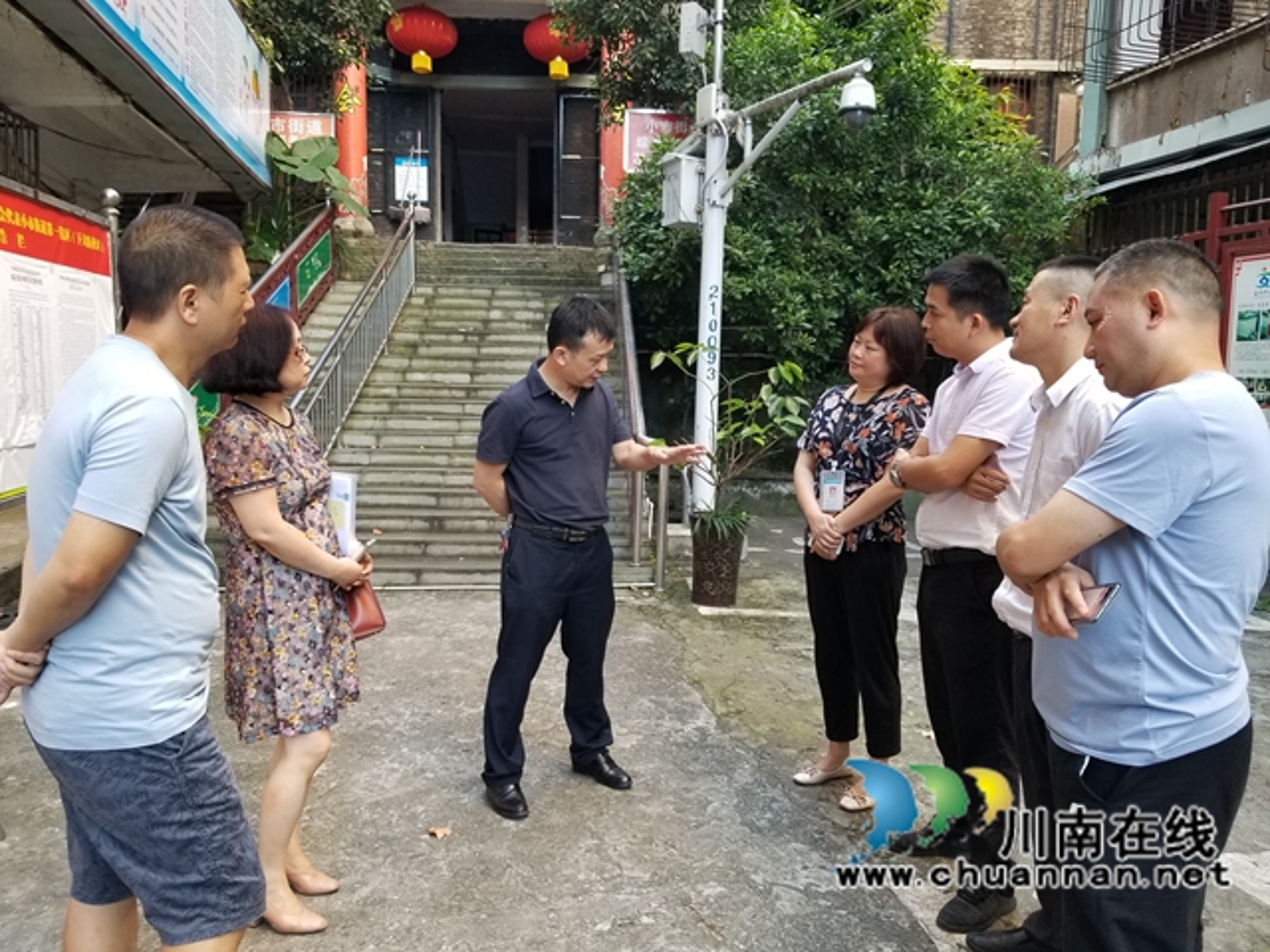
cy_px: 476
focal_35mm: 26
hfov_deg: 67.3
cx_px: 635
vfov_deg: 53.1
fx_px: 954
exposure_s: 1/50
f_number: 1.7
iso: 80
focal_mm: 4.25
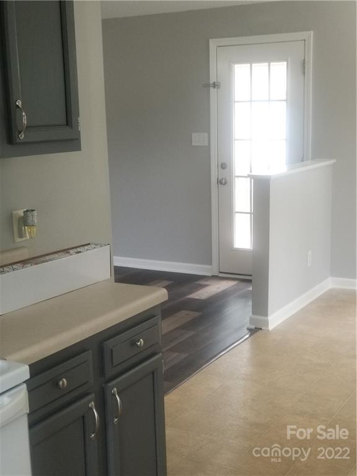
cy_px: 238
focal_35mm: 52
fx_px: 715
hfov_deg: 28.0
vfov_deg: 36.8
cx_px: 178
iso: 64
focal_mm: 6
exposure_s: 1/30
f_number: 2.4
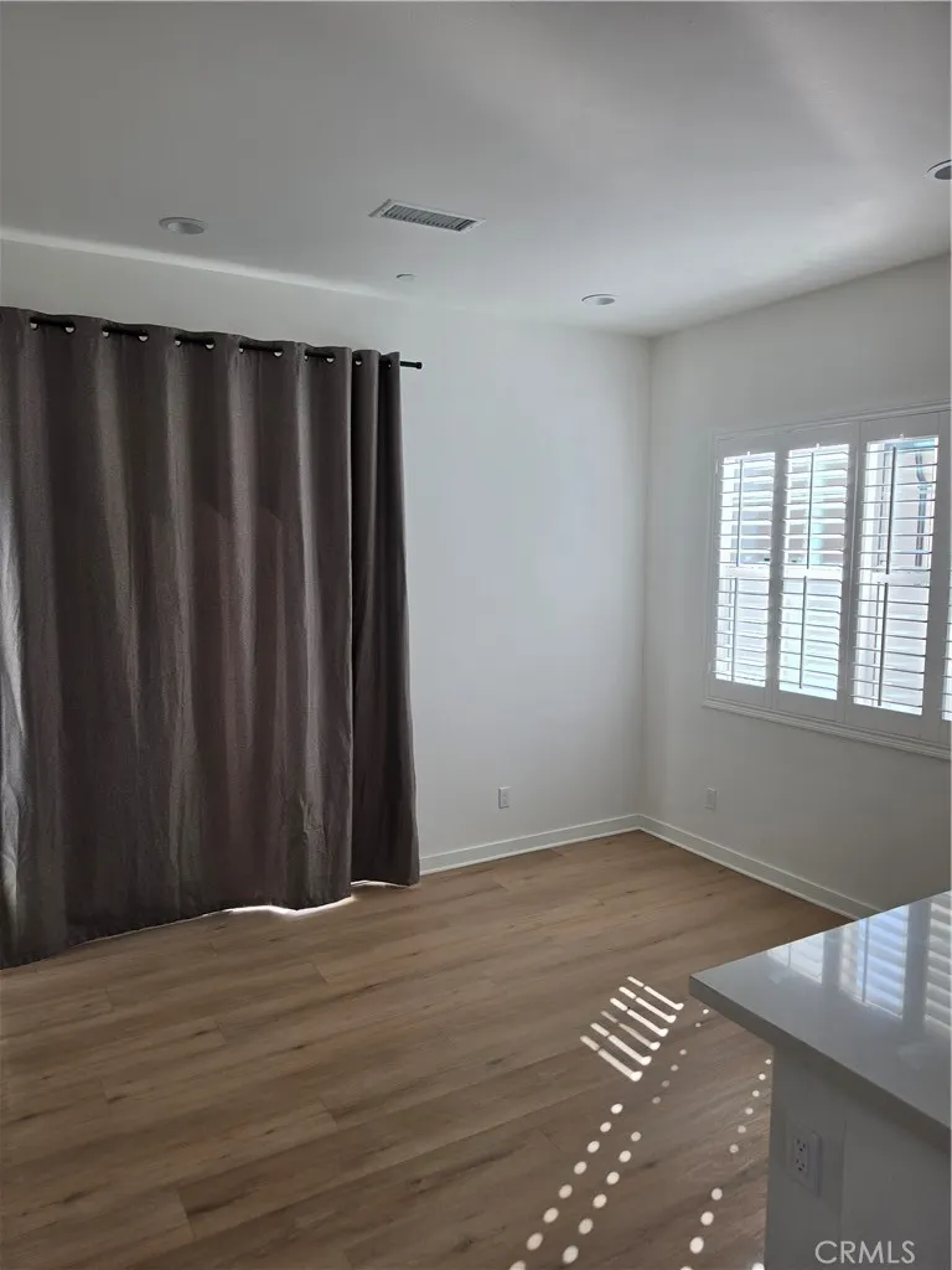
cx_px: 476
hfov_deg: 58.9
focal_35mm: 23
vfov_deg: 73.9
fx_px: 843
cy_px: 635
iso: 20
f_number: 1.4
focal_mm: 6.5
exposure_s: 1/359
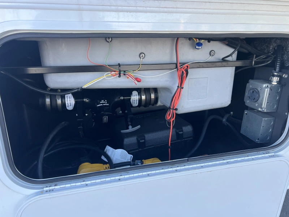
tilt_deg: -17.4
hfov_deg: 67.3
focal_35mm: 26
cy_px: 108
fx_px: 217
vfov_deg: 53.1
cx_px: 144
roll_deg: +0.7
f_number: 1.5
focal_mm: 5.7
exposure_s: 1/233
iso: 40
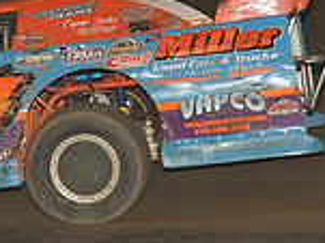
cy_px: 114
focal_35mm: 414
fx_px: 3884
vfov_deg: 3.6
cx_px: -125
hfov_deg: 4.8
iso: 1000
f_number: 7.1
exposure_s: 1/320
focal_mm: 112
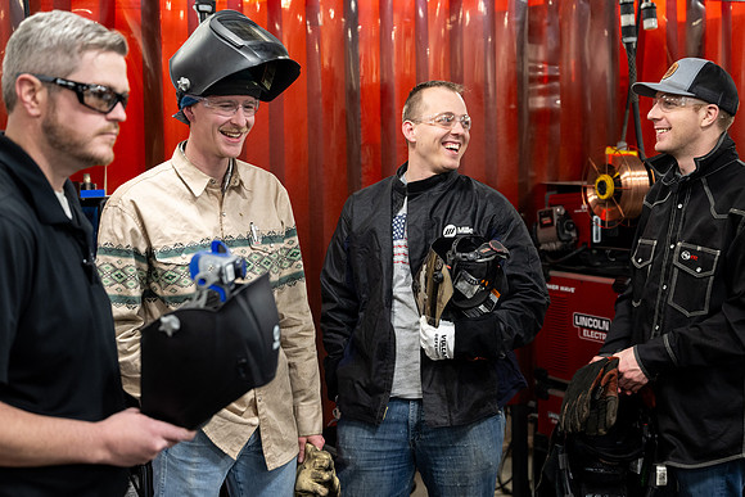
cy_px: 236
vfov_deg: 24.1
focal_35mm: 56
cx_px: 381
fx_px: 1162
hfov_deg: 35.5
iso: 1000
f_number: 3.2
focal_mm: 52
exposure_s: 1/125
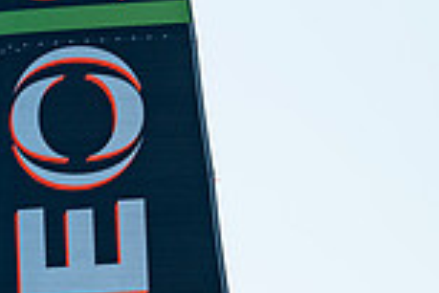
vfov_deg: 1.8
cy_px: 412
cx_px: -95
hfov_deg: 2.7
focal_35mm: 758
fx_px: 9243
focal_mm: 200
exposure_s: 1/2500
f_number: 2.8
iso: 100
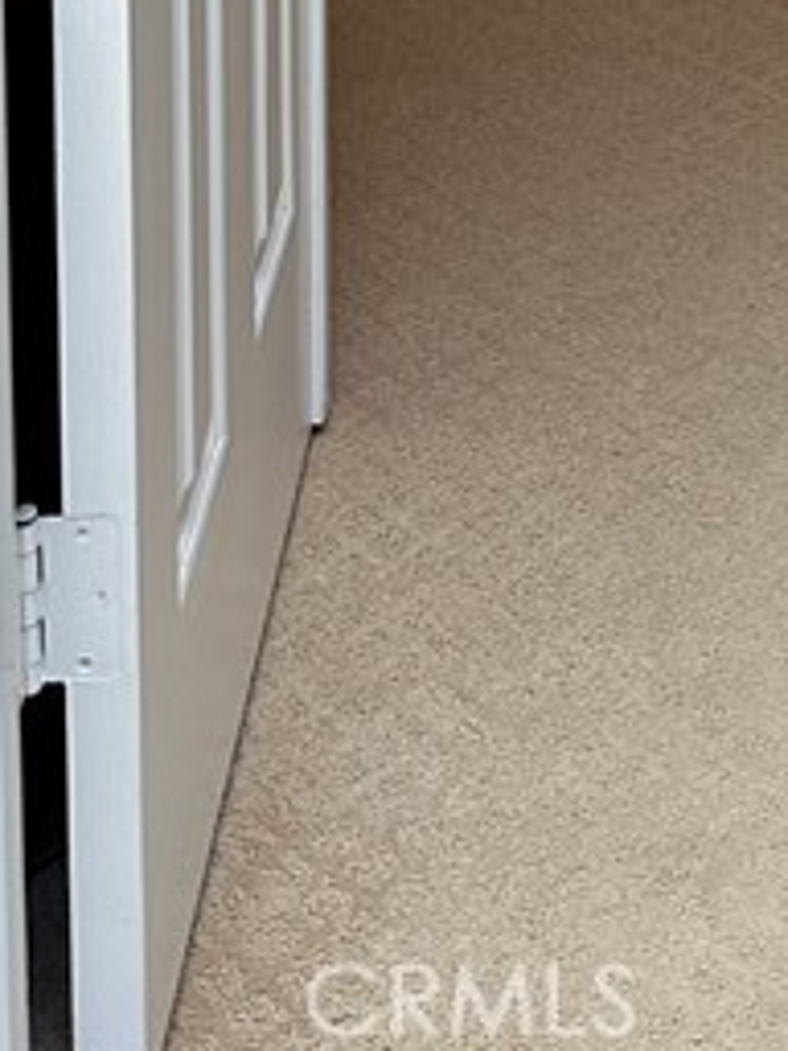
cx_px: 1157
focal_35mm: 96
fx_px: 2914
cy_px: -1043
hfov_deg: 14.4
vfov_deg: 16.0
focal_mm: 6.86
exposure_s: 1/120
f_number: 1.78
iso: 125
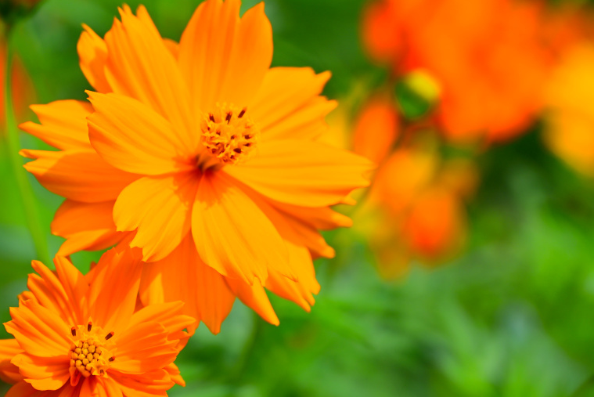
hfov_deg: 9.8
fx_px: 3450
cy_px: 209
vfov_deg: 6.6
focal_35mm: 209
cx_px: 212
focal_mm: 155
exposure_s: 1/640
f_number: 6.3
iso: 125
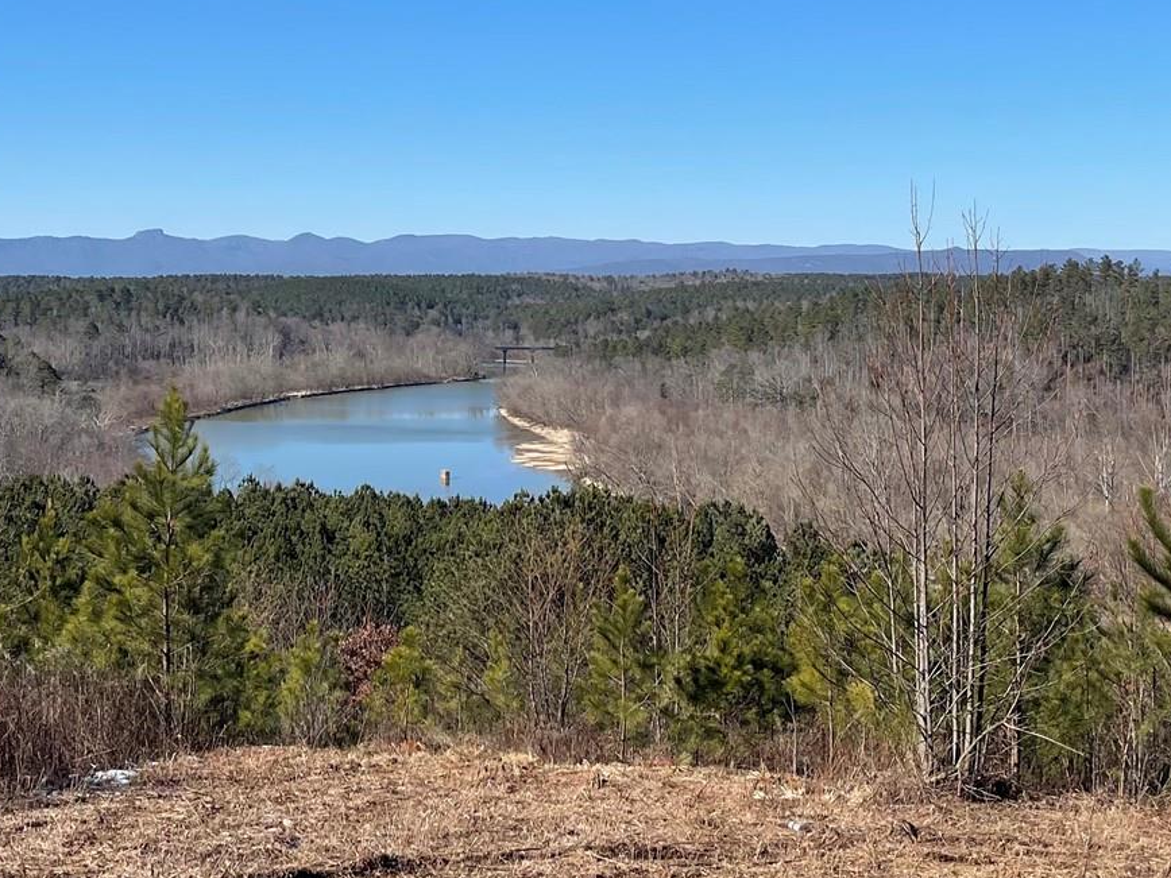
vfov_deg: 24.7
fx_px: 1996
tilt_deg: -1.8
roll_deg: +0.4
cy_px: 302
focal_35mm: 59
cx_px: 479
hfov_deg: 32.6
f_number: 1.6
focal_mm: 5.1
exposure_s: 1/3922
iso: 32
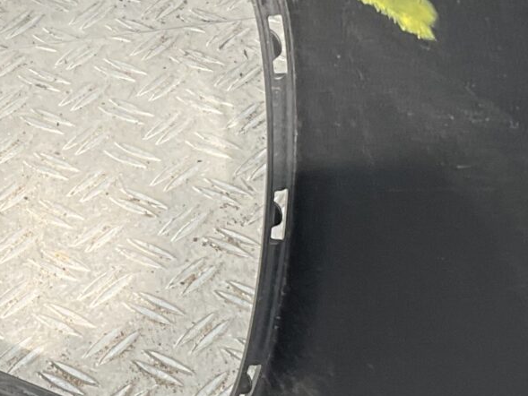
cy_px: 171
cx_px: 98
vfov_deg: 11.8
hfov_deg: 15.5
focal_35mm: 126
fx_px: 1922
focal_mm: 3
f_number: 1.8
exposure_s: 1/120
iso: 25
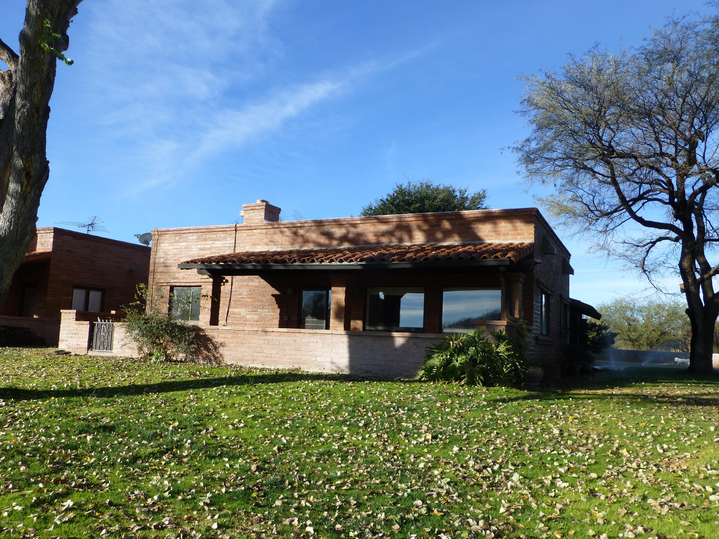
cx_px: 360
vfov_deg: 51.4
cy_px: 270
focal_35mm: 27
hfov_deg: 65.3
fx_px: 561
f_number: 4
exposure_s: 1/500
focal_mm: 4.8
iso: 100
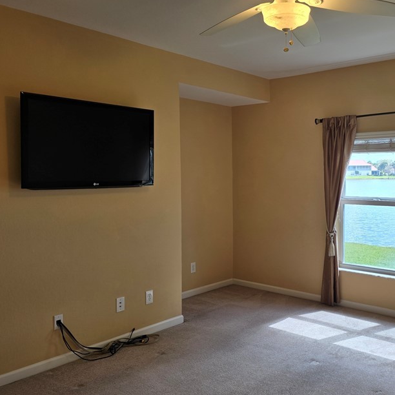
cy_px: 199
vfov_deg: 48.5
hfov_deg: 47.4
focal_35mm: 34
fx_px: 439
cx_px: 274
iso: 16
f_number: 1.7
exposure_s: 1/120
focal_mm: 6.3
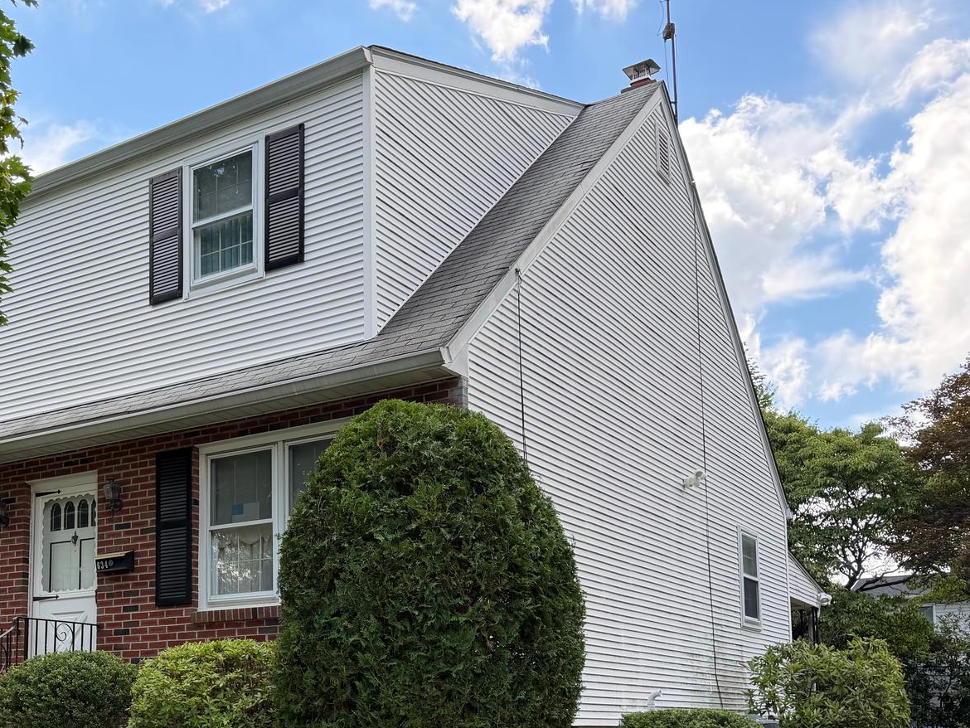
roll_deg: +0.1
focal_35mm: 42
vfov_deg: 33.2
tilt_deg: +5.0
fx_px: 1177
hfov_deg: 43.9
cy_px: 601
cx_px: 290
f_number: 1.78
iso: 80
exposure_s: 1/831
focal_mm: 6.76
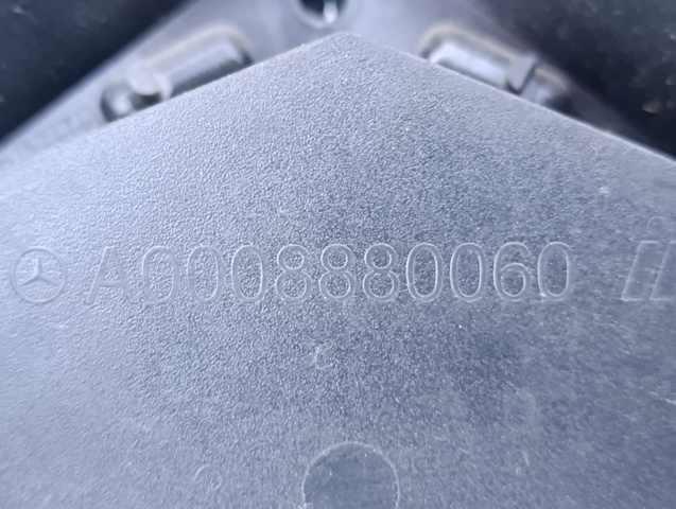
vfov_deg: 31.6
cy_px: 254
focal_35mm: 46
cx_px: 338
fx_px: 900
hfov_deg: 41.2
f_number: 1.7
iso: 1250
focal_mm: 6.11
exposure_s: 1/25
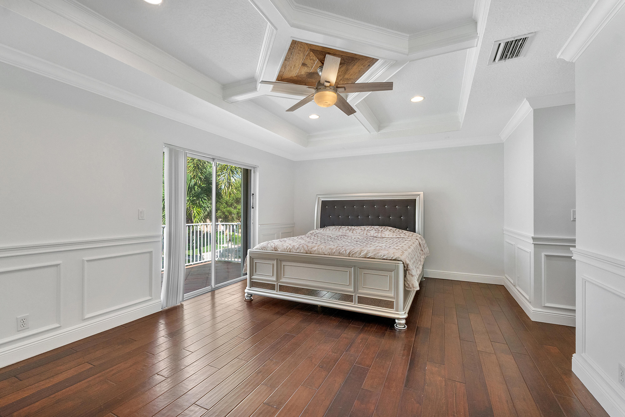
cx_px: 312
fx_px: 260
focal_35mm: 15
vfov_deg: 77.3
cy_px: 208
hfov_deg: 100.4
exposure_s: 1/100
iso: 800
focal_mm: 10
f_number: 8
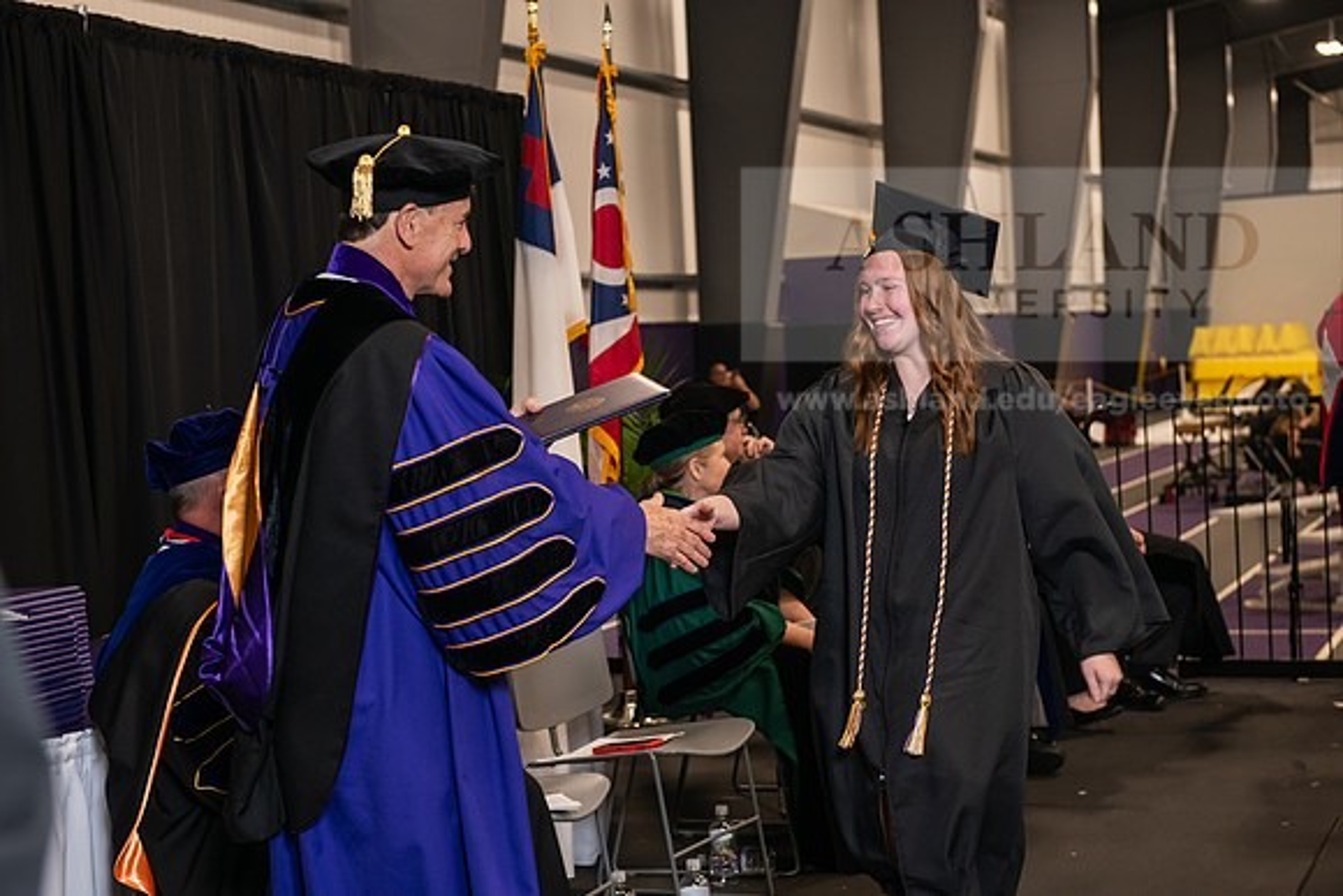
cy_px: 448
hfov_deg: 30.5
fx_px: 2463
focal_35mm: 66
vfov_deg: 20.6
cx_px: 672
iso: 1600
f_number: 5
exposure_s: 1/125
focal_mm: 66
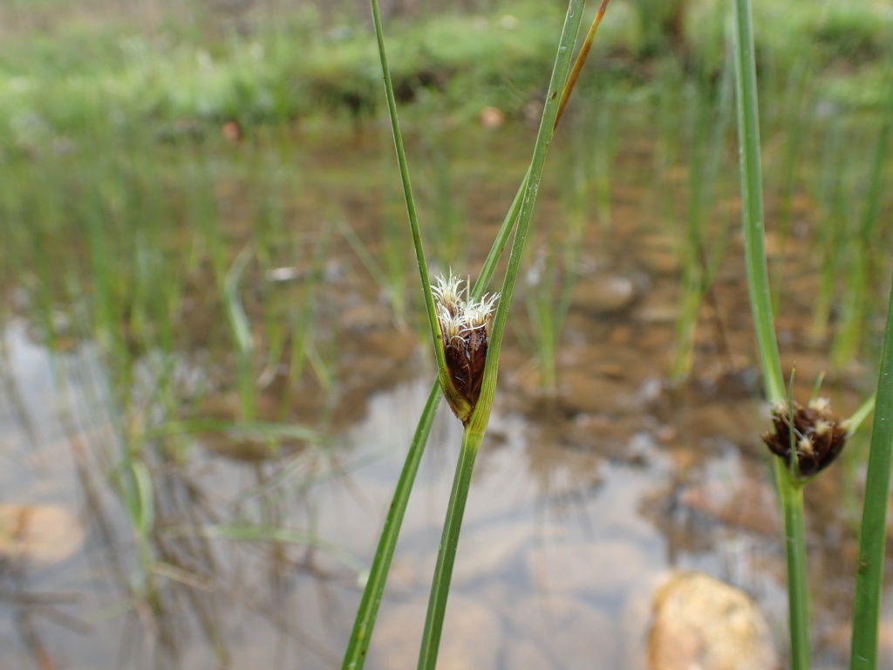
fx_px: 774
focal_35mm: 30
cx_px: 446
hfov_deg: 60.0
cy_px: 335
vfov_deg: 46.8
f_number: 3.2
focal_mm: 5.5
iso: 100
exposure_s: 1/200
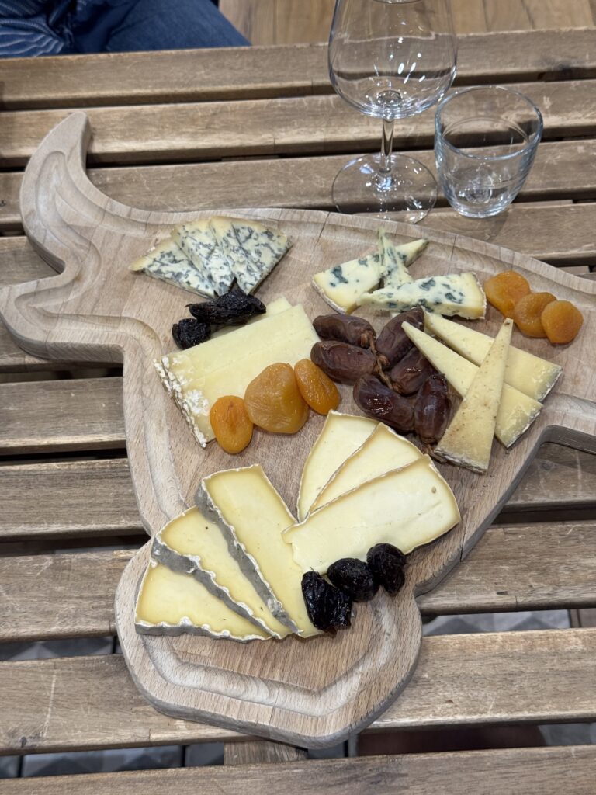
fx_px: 1102
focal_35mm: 48
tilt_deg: -54.0
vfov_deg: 39.7
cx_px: 298
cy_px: 398
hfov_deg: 30.3
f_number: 1.78
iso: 100
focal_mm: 6.76
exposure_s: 1/50
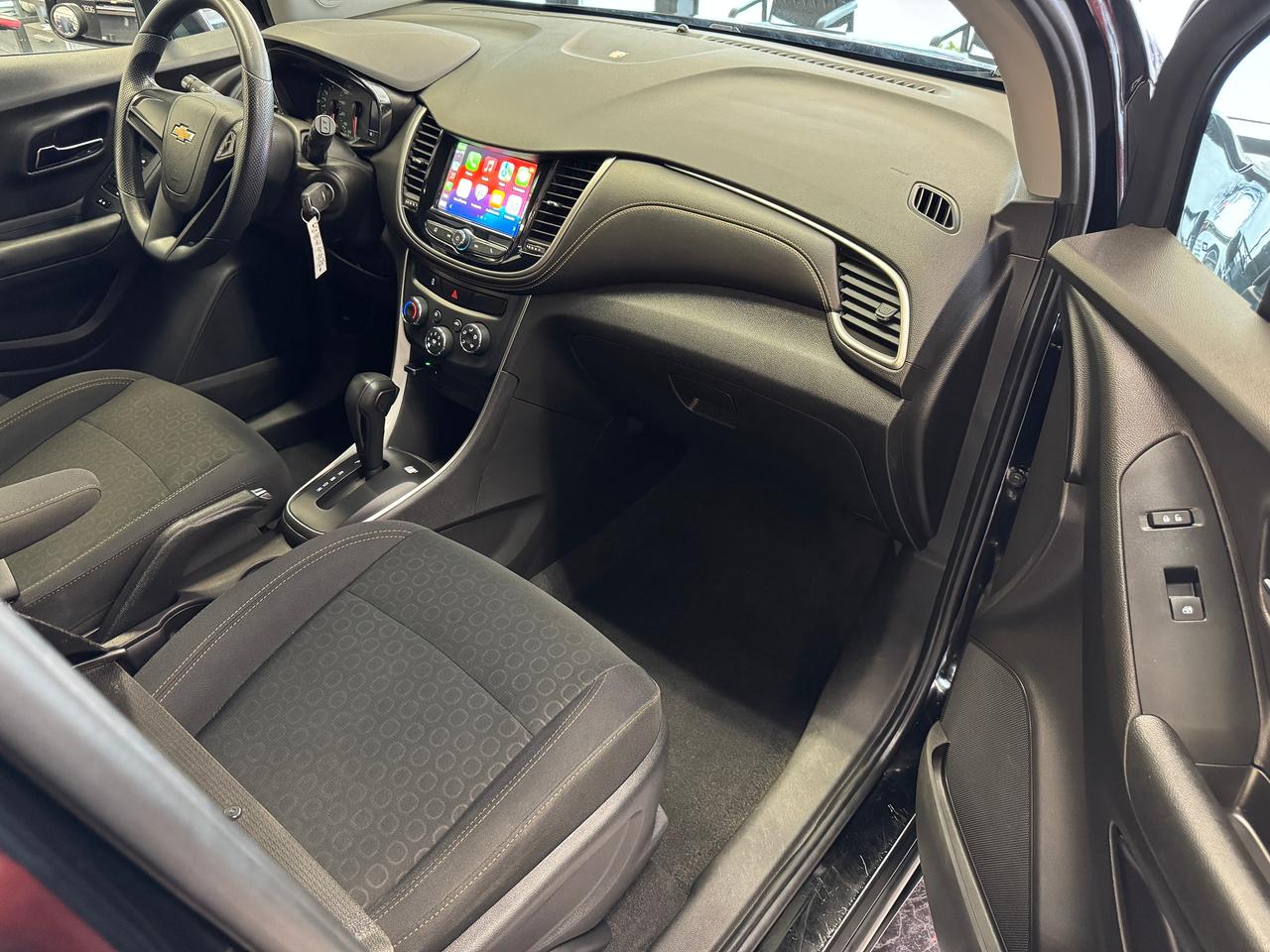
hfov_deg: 71.6
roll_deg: -0.7
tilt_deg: -36.0
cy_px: 476
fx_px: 881
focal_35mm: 24
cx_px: 635
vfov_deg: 56.8
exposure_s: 1/40
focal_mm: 6.76
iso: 1000
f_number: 1.78
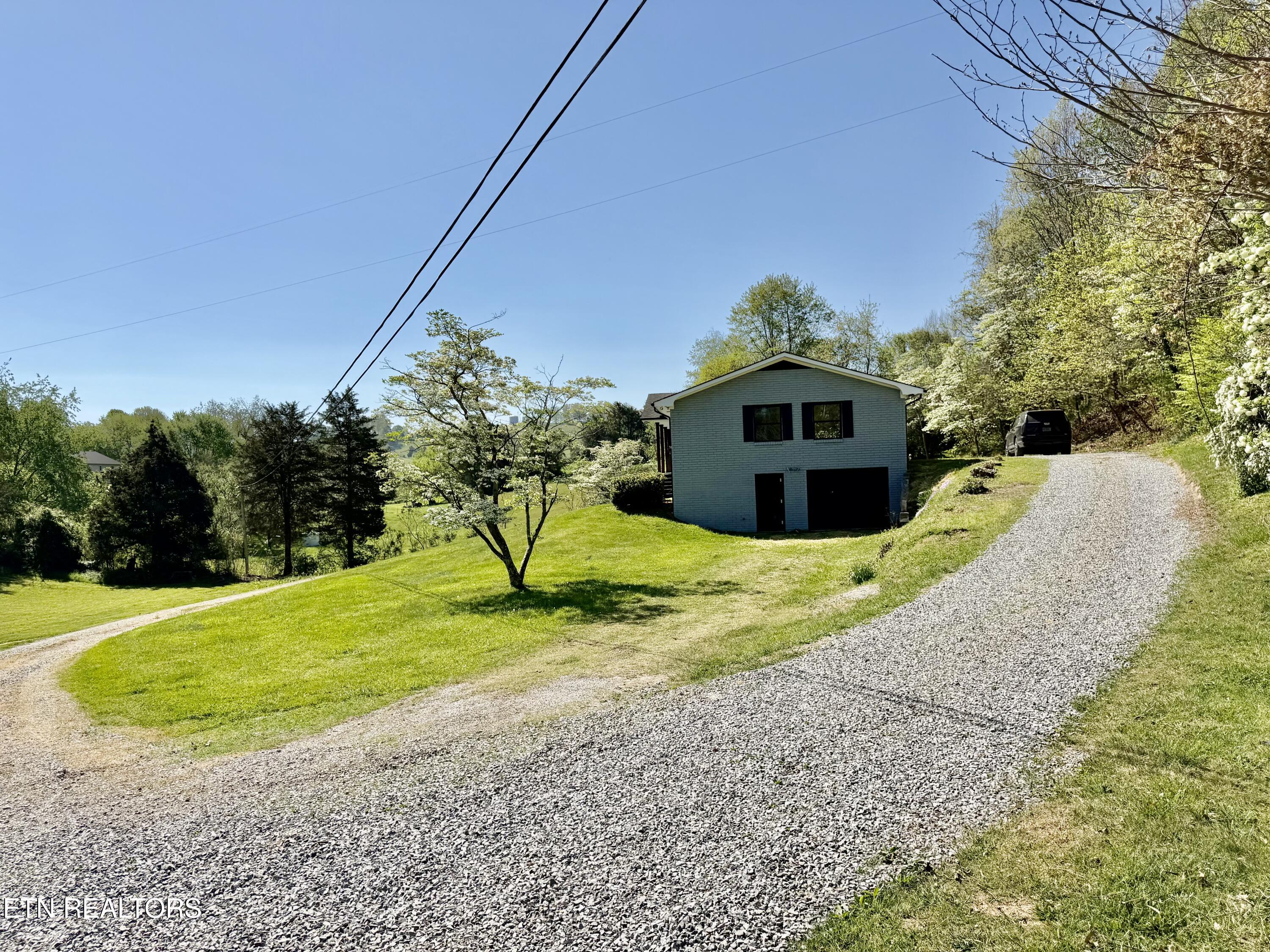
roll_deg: +3.6
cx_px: 635
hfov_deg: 71.6
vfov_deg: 56.8
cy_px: 476
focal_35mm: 24
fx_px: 881
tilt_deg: +0.2
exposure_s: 1/8130
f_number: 1.78
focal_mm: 6.76
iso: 80
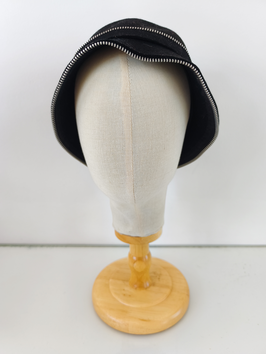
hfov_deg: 58.9
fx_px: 236
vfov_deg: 73.9
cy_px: 177
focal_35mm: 23
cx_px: 133
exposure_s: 1/30
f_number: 1.65
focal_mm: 6.14
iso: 50
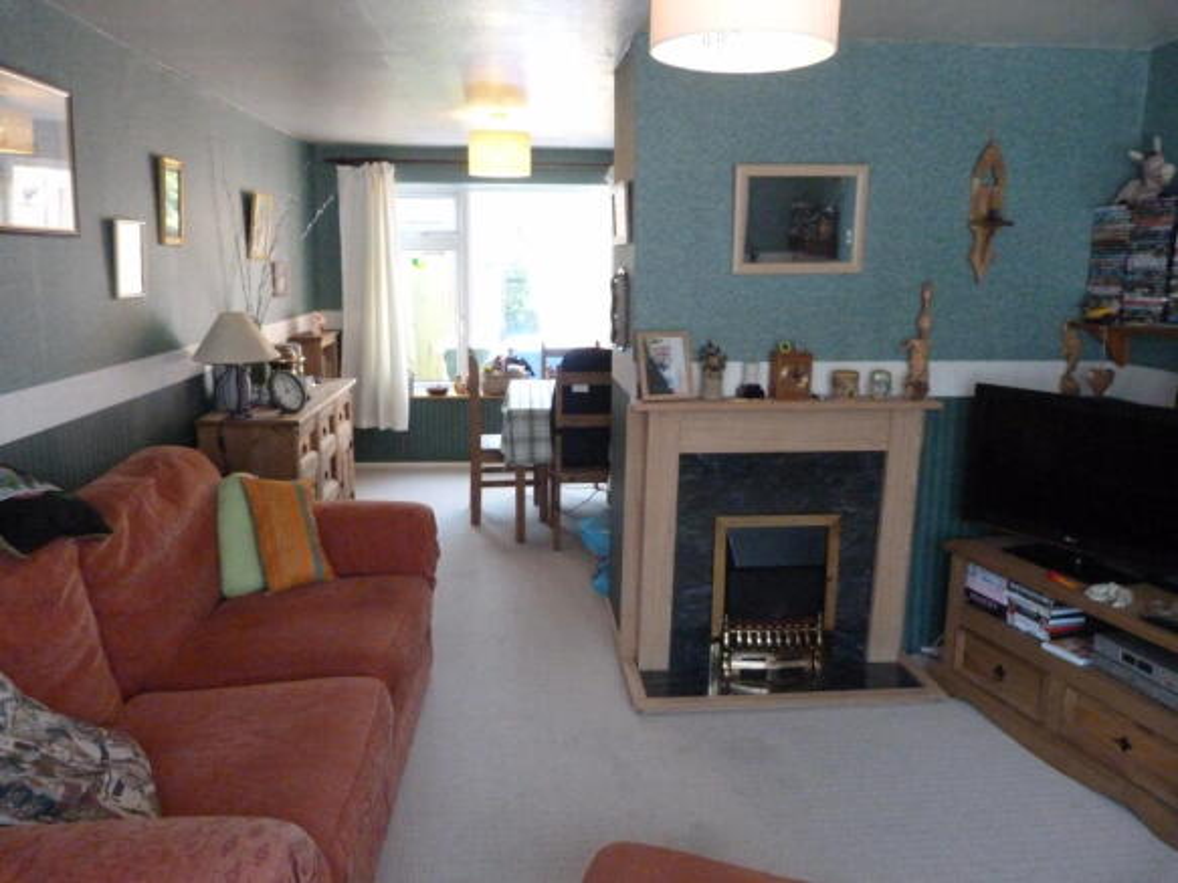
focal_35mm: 25
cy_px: 442
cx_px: 589
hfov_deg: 69.4
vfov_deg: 54.9
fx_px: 851
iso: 800
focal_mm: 4.5
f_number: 2.8
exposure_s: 1/100
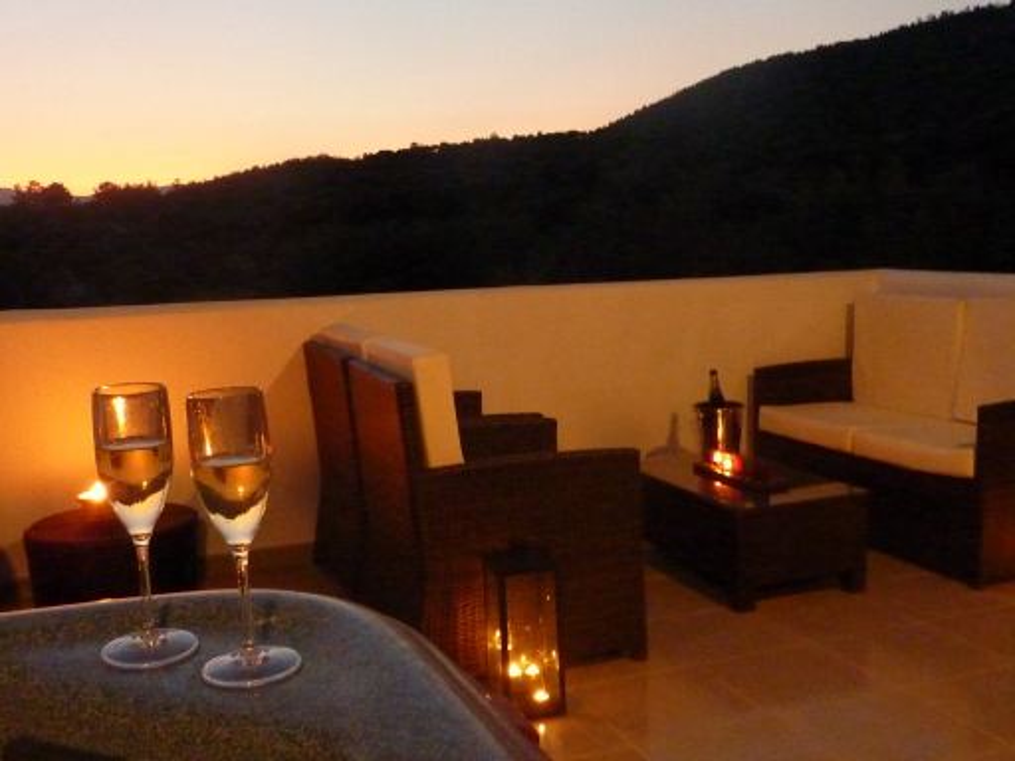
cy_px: 380
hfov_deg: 49.0
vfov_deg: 37.7
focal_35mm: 38
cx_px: 508
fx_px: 1114
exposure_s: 1/8
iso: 800
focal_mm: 4.4
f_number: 3.3
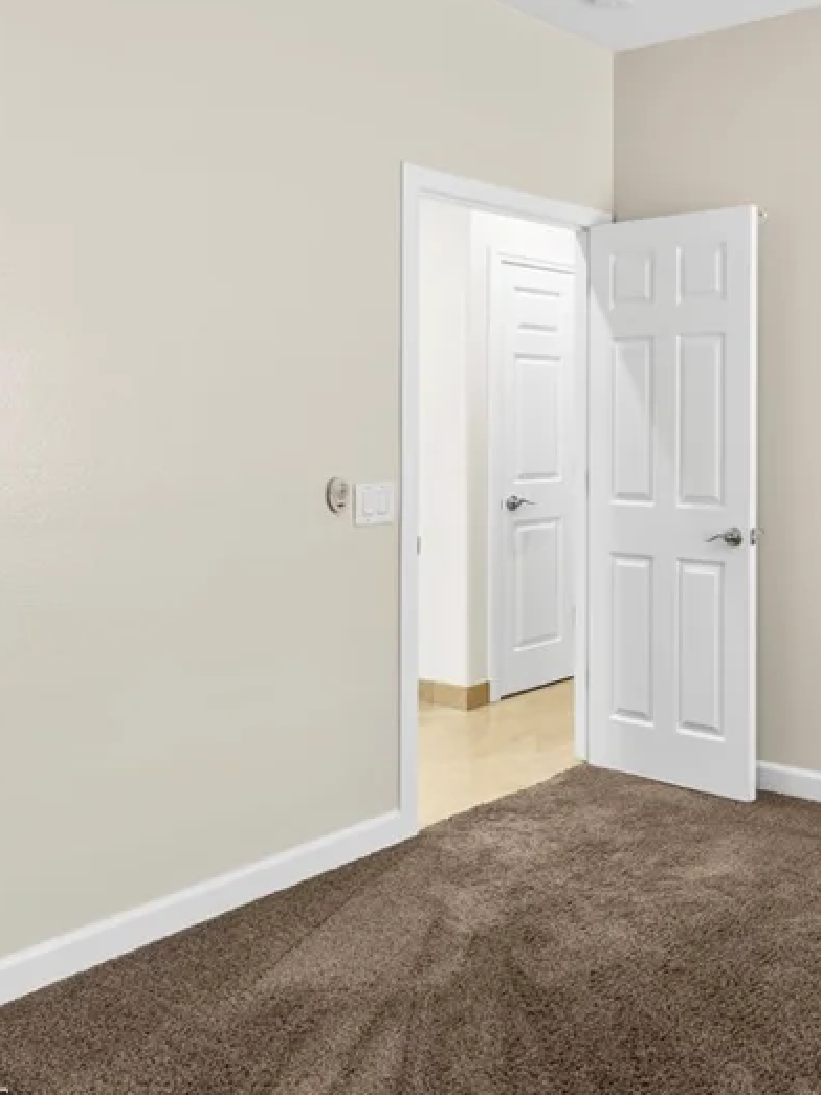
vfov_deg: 56.2
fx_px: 1012
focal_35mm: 32
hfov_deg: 37.7
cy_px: 420
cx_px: 878
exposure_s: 1
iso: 400
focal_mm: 17
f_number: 8
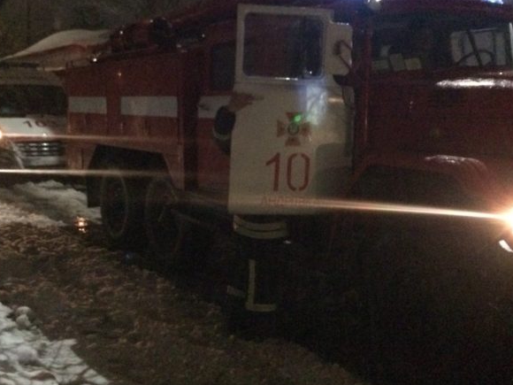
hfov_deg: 42.1
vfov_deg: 31.9
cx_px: 243
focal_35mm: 45
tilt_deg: -1.7
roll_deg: +0.3
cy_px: 125
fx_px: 667
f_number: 2.2
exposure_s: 1/17
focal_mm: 4.15
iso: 1000
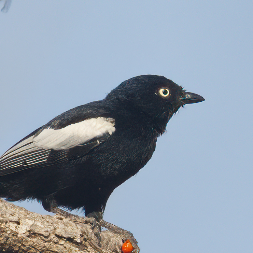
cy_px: 174
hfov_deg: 1.0
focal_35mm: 1734
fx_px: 14338
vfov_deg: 1.0
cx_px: 86
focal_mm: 840
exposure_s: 1/2000
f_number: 9
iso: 640
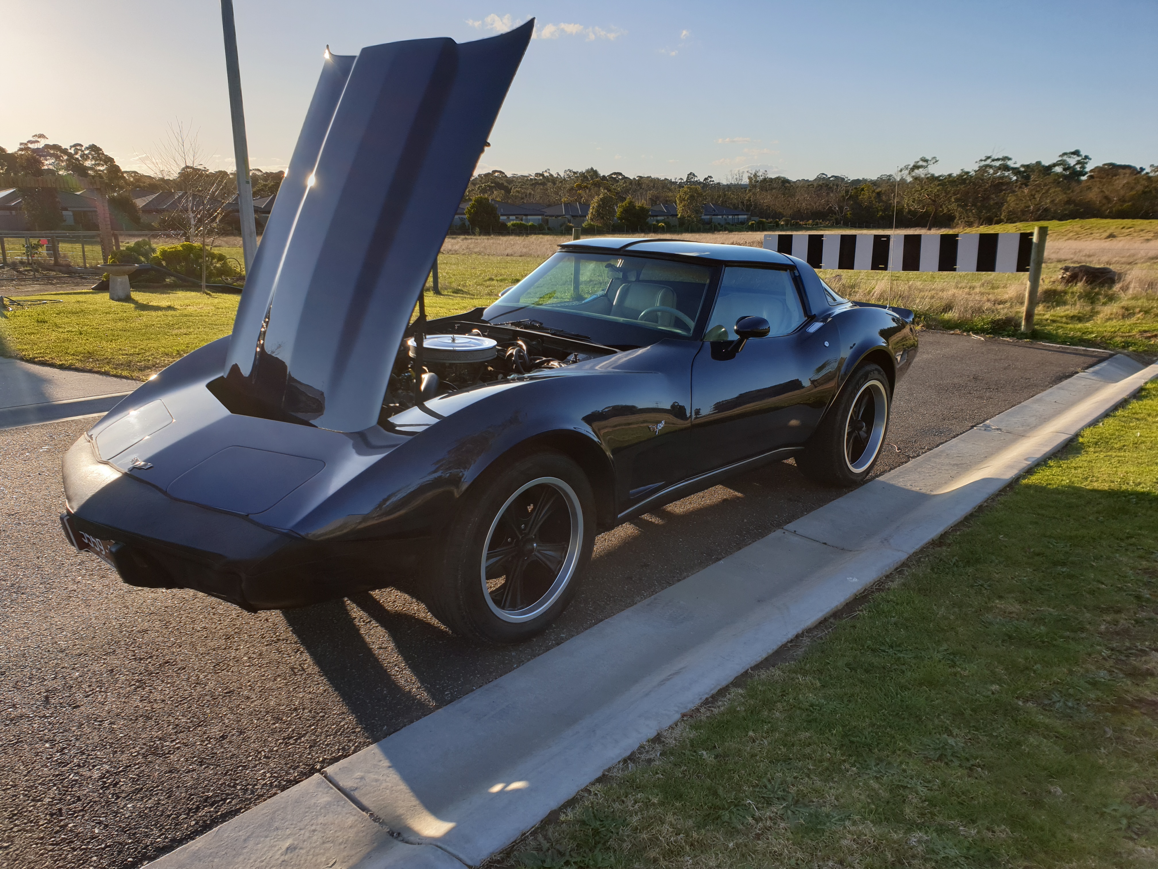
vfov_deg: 53.1
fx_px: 870
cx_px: 579
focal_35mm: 26
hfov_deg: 67.3
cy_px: 434
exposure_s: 1/981
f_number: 2.4
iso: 50
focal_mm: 4.3
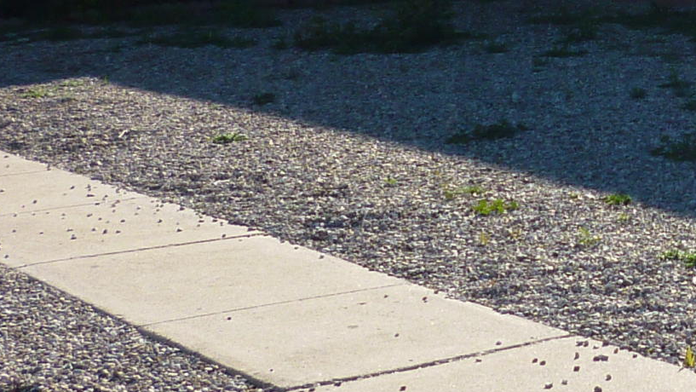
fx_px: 2141
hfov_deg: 17.7
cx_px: 803
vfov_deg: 10.3
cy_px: -43
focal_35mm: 116
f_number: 4
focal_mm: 5.2
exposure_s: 1/500
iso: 80
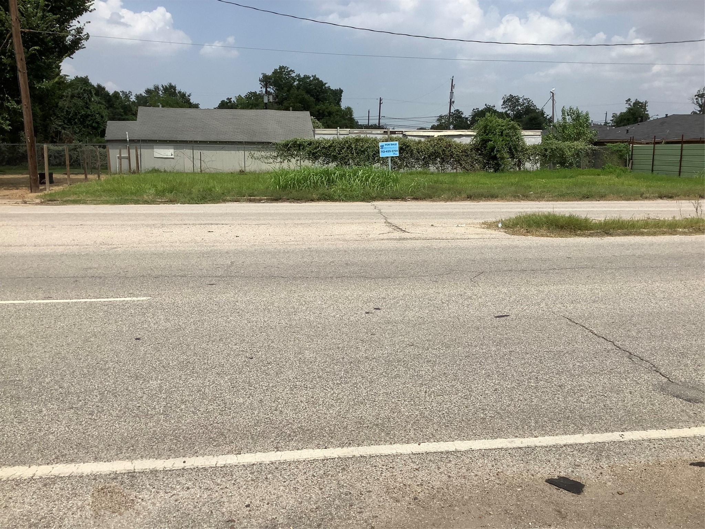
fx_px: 631
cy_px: 264
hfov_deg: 58.4
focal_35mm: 31
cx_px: 352
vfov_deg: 45.4
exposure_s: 1/2632
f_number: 2.4
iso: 25
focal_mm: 3.3
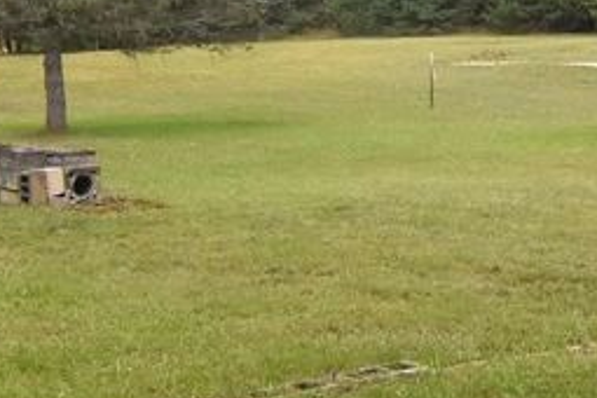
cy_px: 19
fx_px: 1492
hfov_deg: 22.4
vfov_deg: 15.0
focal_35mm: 90
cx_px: 452
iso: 800
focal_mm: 15
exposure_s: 1/500
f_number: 11
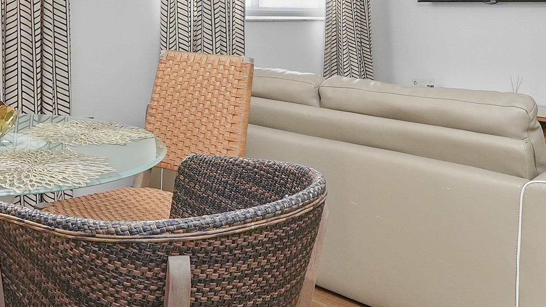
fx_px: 579
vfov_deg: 28.5
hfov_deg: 49.7
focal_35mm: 40
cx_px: 187
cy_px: 25
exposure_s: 1/8
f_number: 11
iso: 1600
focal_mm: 12
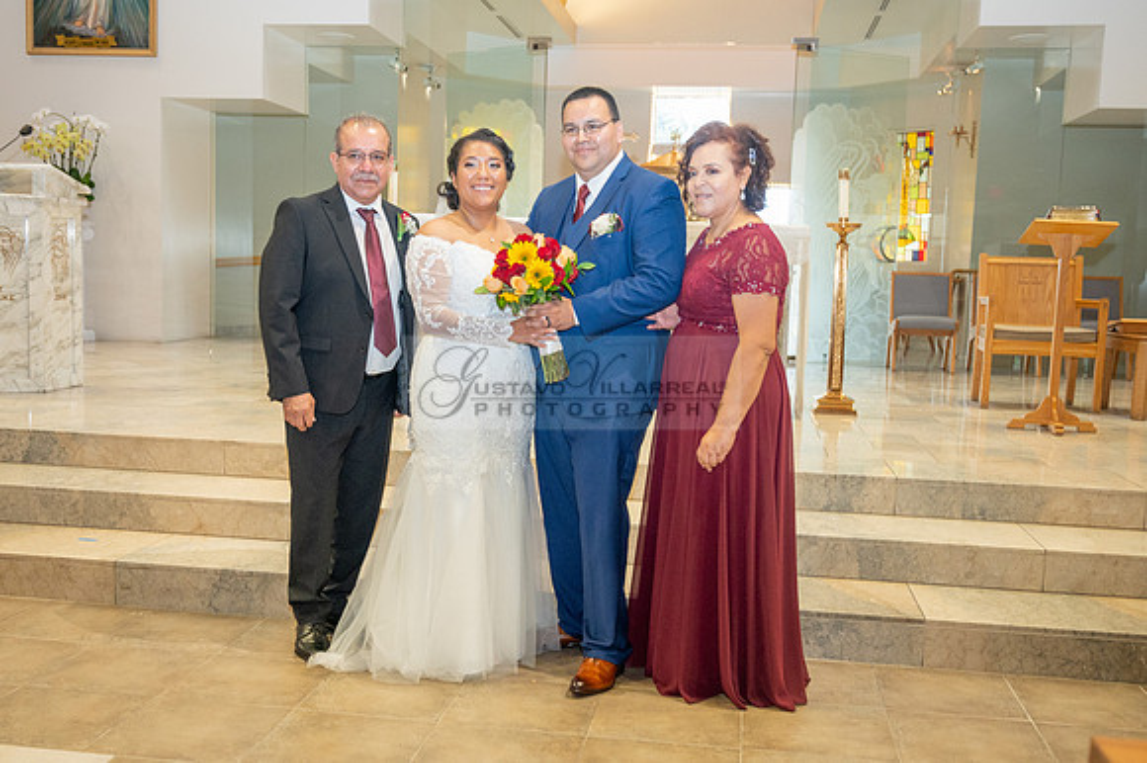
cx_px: 564
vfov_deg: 34.7
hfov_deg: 50.3
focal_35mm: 38
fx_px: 1221
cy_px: 409
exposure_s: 1/100
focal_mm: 33
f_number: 4
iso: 2500
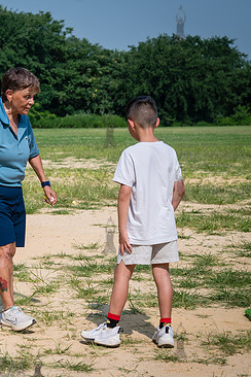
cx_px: -66
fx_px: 1150
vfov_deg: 18.6
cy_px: 173
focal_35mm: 110
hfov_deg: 12.1
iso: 160
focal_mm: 62
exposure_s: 1/1250
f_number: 5
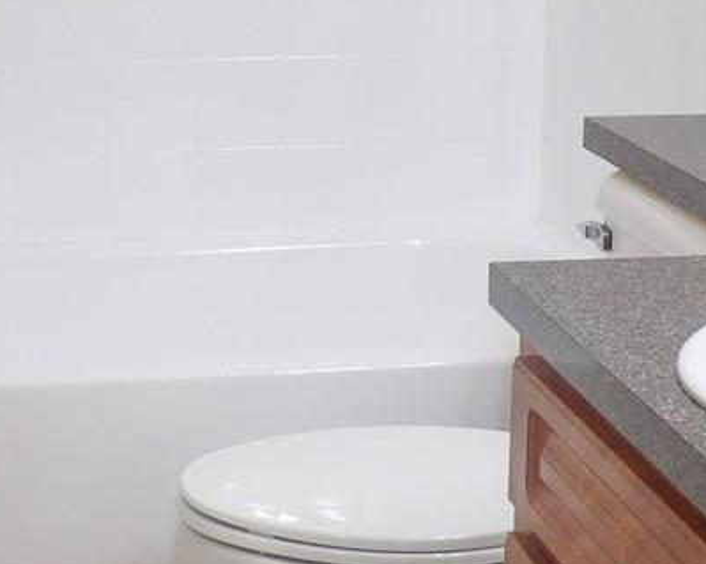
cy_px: 136
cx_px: 62
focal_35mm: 94
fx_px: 1964
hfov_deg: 20.0
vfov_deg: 16.3
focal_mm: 4.3
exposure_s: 1/33
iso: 188
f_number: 3.2
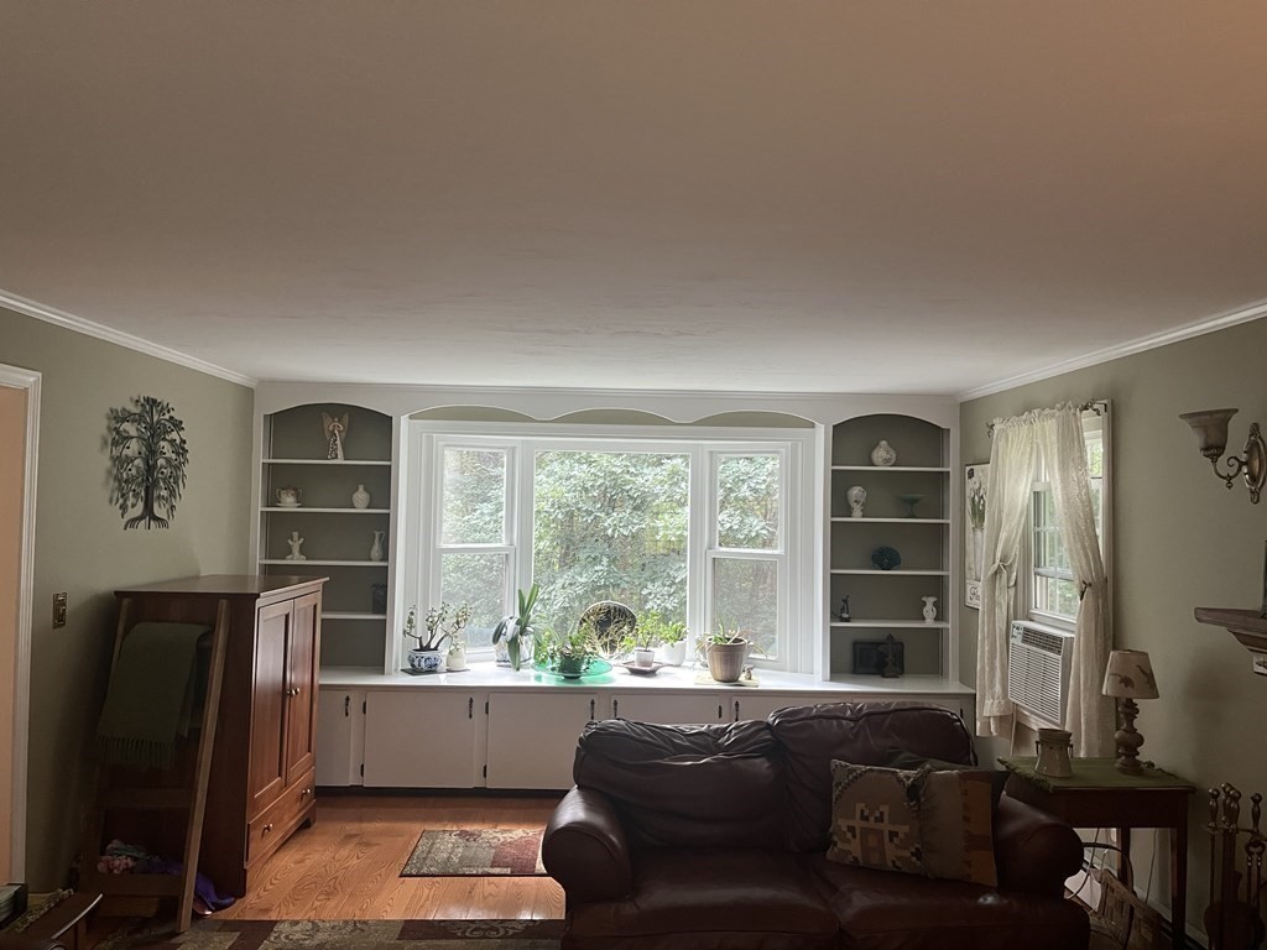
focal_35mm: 26
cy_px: 475
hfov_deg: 67.3
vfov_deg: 53.1
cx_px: 634
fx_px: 952
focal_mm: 5.1
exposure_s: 1/60
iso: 320
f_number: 1.6
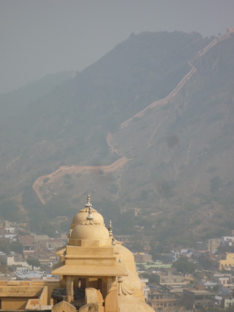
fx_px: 1352
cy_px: 156
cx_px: 117
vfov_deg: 13.2
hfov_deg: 9.9
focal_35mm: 150
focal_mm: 22
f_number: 5.9
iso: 100
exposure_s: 1/500
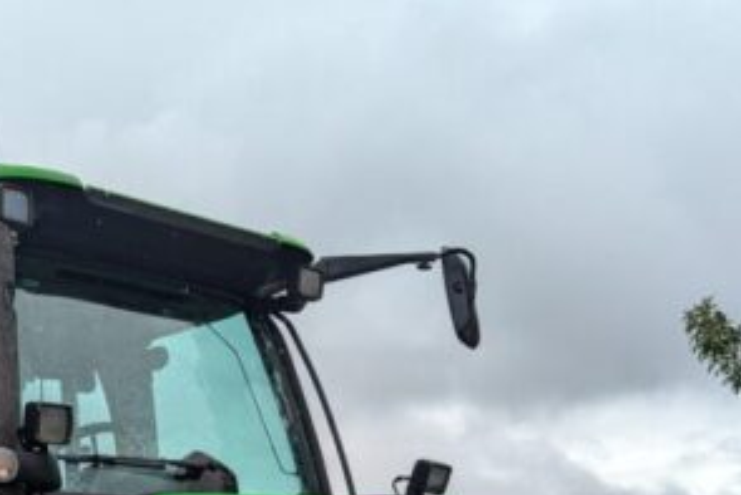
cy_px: 721
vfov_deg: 18.7
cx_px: 143
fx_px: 1339
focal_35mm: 65
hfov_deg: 30.2
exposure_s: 1/1316
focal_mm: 6.81
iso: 38
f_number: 1.85
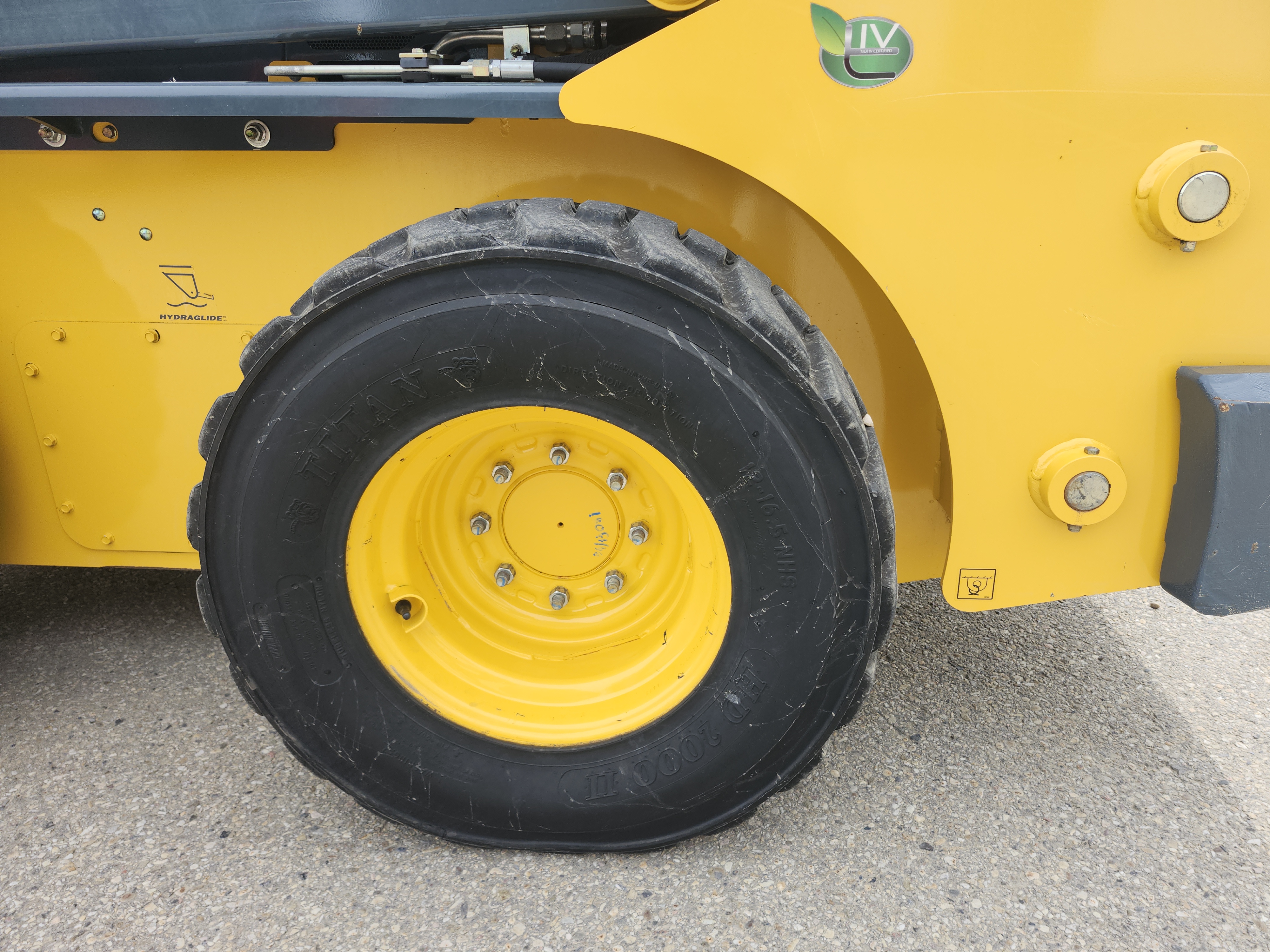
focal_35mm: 23
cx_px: 635
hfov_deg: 73.9
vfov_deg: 58.9
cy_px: 476
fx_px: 844
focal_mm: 5.54
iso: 25
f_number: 1.8
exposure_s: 1/430
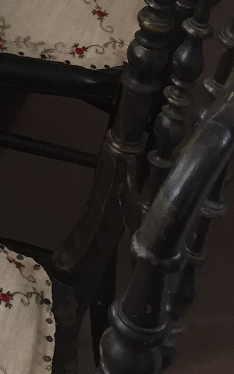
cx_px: -254
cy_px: -183
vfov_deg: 15.2
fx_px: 1295
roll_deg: -0.7
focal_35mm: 127
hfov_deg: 9.5
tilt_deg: -26.4
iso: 40
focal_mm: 4.15
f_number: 2.2
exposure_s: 1/33
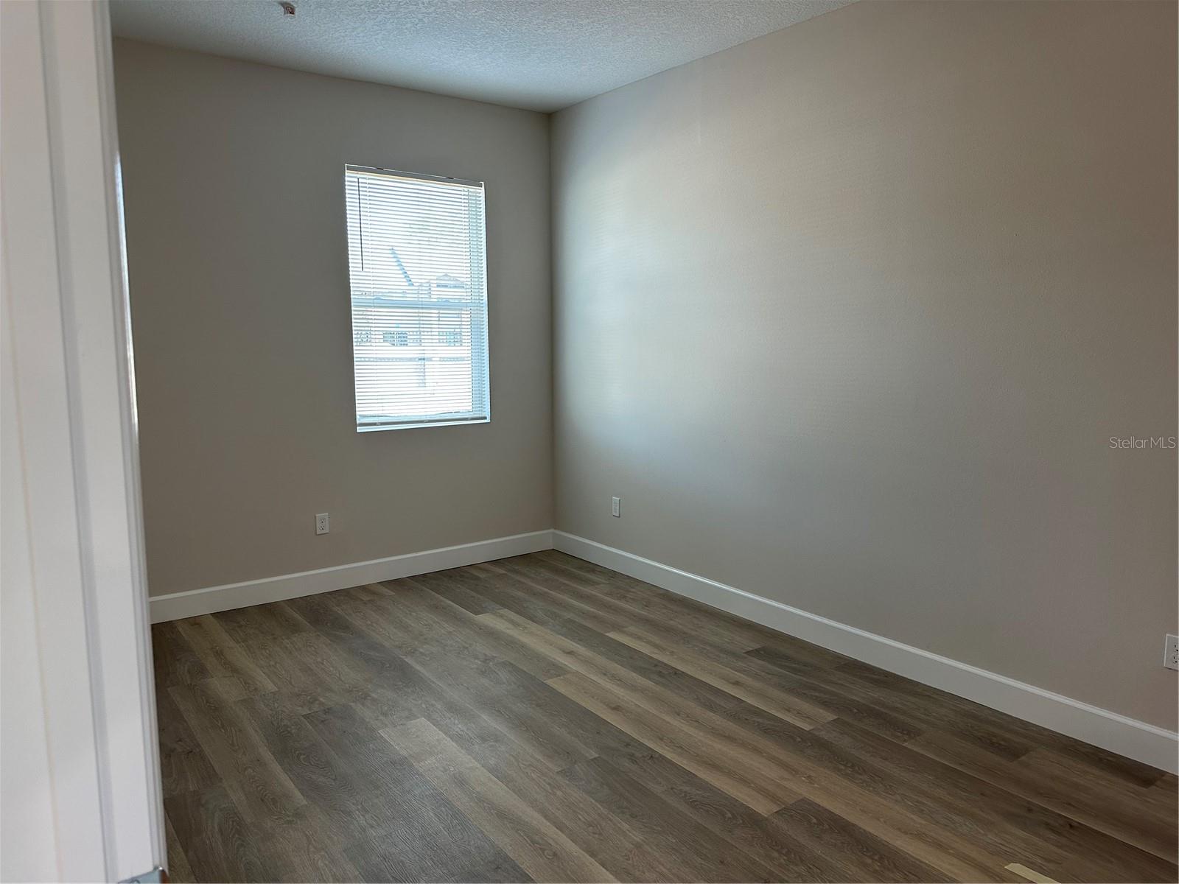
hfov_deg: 71.6
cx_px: 590
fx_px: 817
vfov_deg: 56.8
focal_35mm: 24
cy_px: 442
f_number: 1.78
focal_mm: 6.86
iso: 200
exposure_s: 1/120
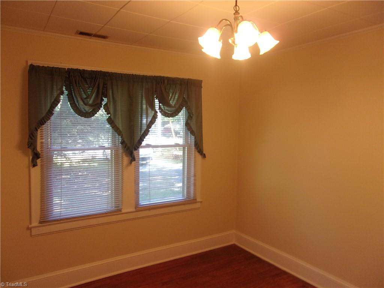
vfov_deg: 51.4
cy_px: 144
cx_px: 192
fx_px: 300
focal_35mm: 27
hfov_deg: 65.3
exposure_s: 1/34
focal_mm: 4.9
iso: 194
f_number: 3
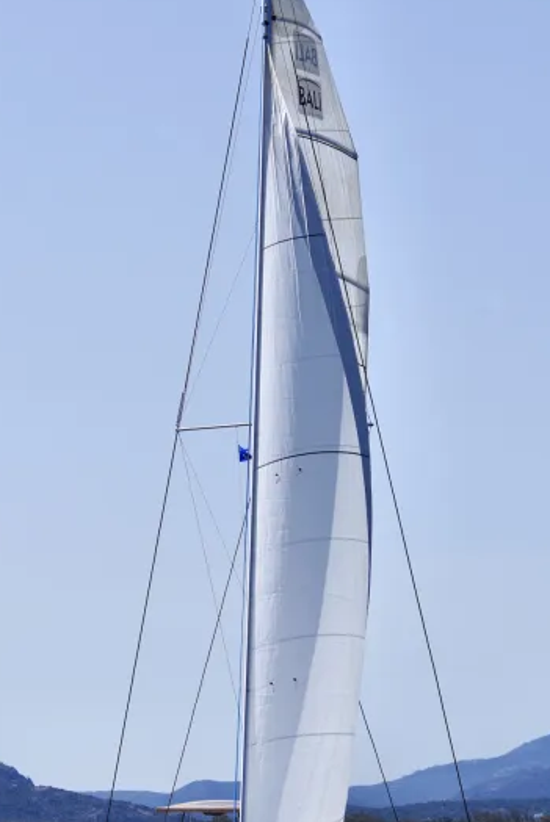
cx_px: 171
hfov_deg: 8.9
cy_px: 505
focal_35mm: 154
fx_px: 3522
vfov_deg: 13.3
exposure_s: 1/800
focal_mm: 90
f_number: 11
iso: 200
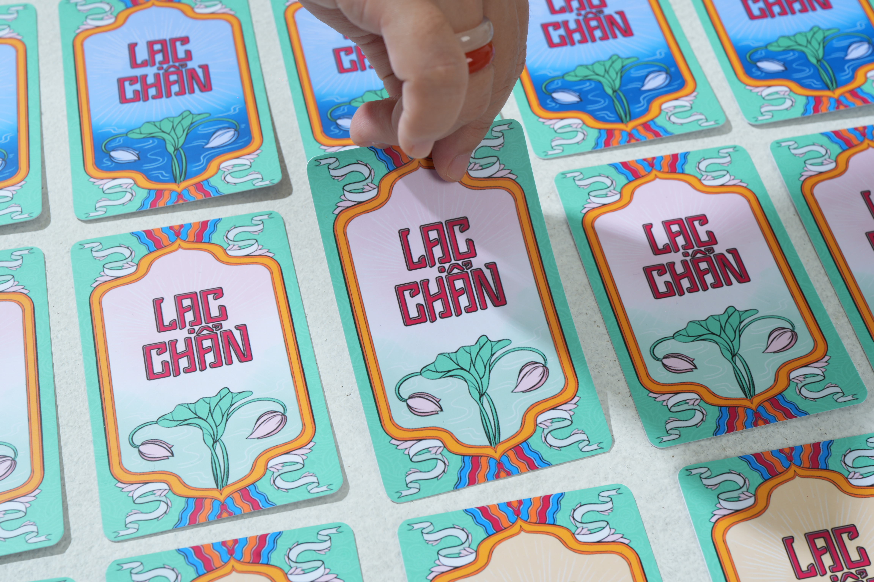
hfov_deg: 33.4
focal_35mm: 60
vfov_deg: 22.6
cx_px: 437
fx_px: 1457
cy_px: 291
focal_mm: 60
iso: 100
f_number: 11
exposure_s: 1/125
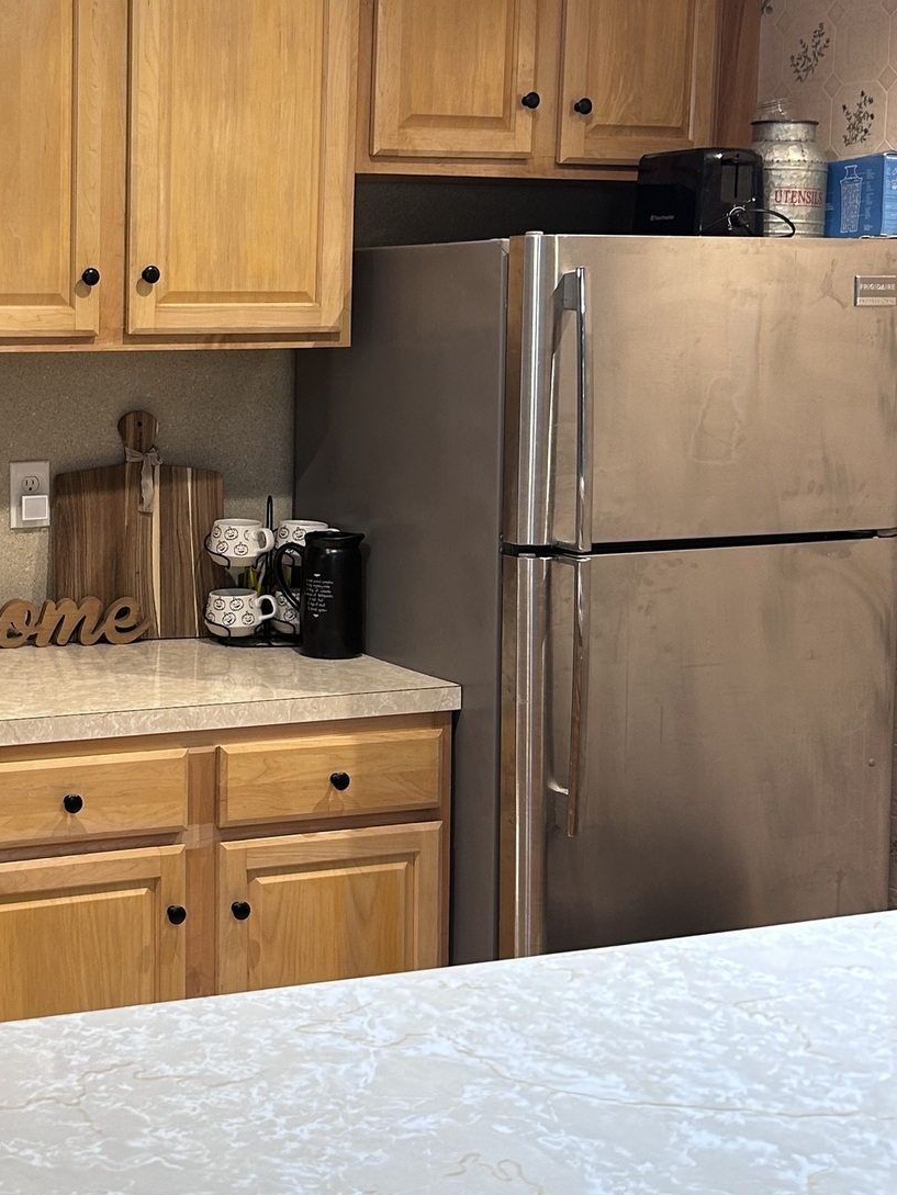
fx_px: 1900
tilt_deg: -4.6
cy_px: 491
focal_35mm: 55
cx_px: 36
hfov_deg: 25.5
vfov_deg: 34.8
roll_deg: -0.9
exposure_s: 1/60
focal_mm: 5.7
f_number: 1.5
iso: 80
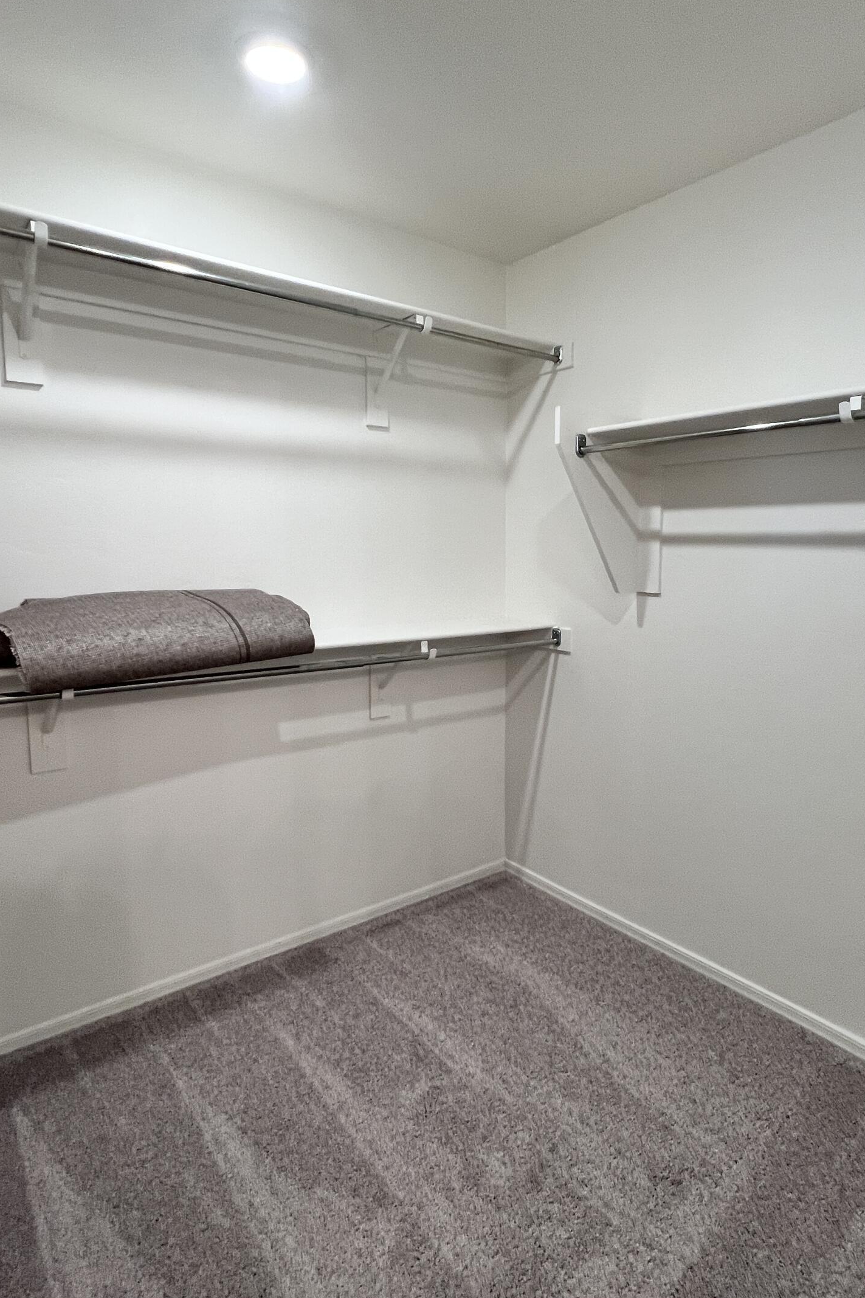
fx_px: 685
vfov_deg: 86.9
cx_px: 501
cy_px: 619
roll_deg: -0.3
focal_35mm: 19
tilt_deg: -5.5
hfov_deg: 64.2
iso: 160
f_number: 1.8
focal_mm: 1.57
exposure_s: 1/120
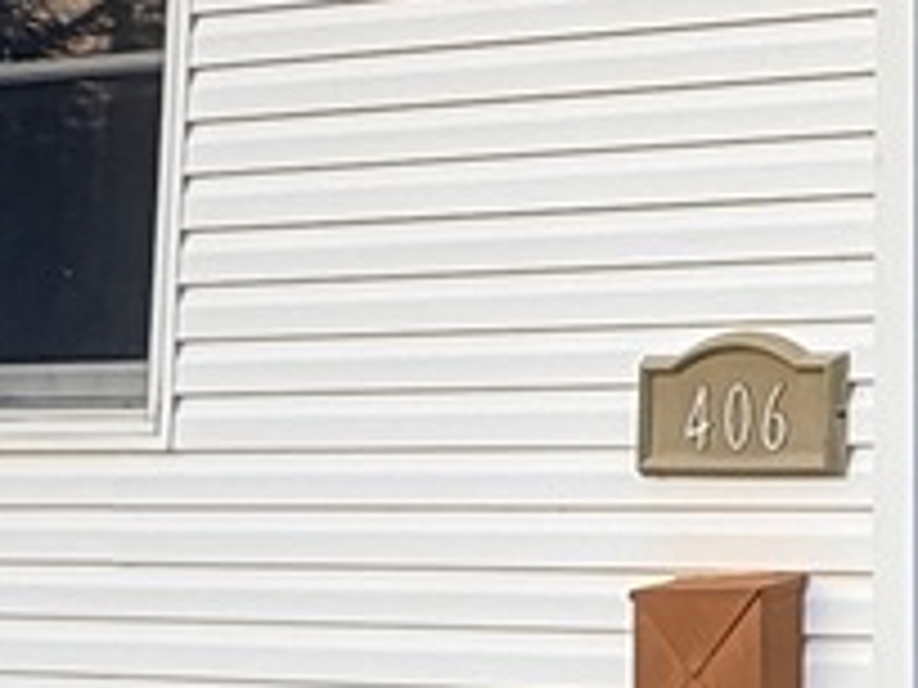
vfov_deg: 14.4
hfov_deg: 16.4
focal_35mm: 99
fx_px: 2625
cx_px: 1696
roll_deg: +2.9
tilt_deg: +9.5
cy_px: -184
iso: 125
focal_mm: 2.22
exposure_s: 1/121
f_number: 2.2
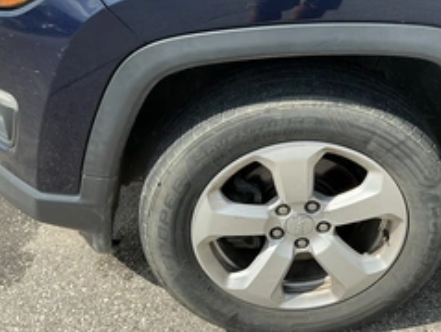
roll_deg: -0.9
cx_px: 300
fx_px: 599
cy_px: 117
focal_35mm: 47
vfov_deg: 30.7
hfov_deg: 39.8
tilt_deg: -32.2
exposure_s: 1/869
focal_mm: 3
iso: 25
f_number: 1.8
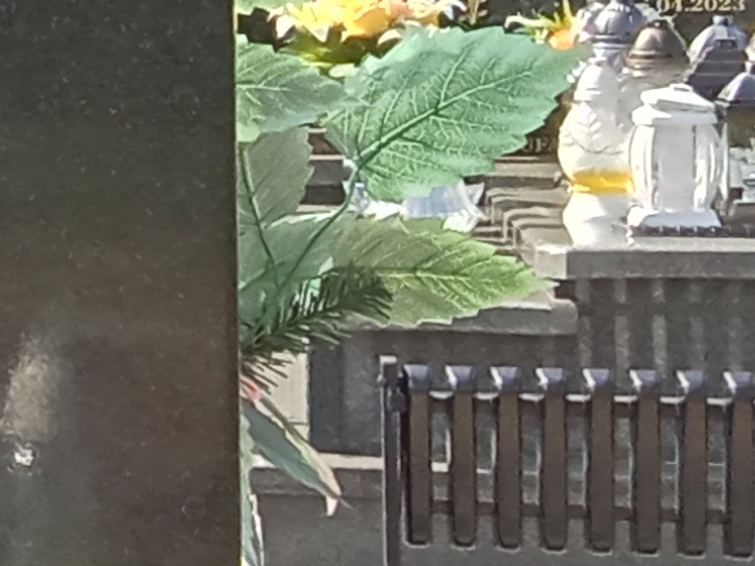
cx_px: -1195
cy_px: 102
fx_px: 3293
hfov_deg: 10.7
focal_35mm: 151
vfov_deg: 9.8
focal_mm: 2.79
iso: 100
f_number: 2
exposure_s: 1/820
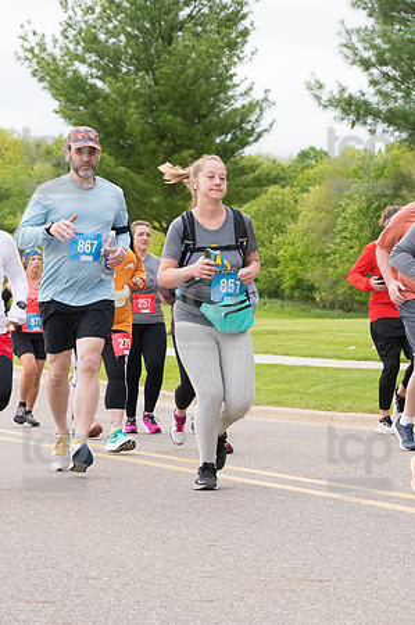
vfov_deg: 15.2
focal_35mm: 135
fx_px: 2340
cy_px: 312
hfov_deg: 10.1
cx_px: 208
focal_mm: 90
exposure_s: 1/1600
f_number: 7.1
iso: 4000
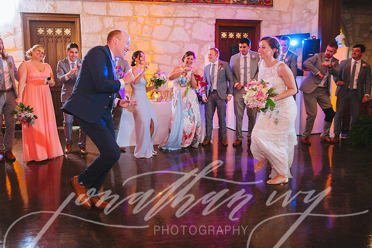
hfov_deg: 62.2
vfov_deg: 43.8
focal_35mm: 30
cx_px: 171
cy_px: 124
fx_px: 308
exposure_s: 1/80
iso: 1600
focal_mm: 24
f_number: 2.8
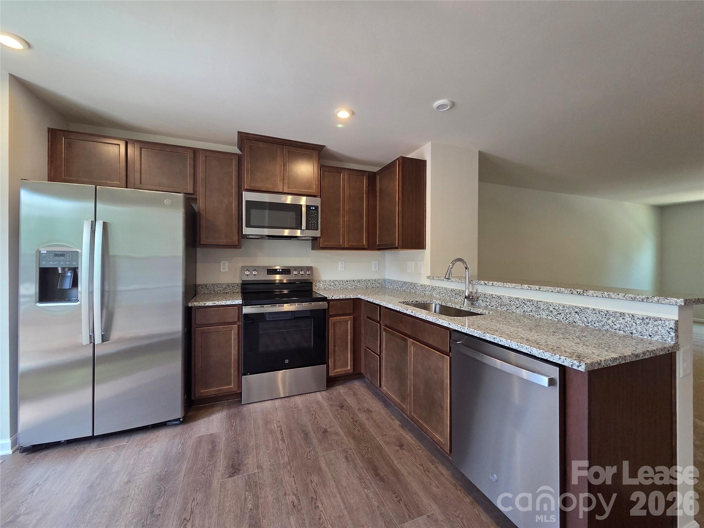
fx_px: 264
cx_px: 352
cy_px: 264
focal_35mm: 13
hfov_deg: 106.2
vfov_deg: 89.9
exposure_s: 1/120
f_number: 2.2
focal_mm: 2.2
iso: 250
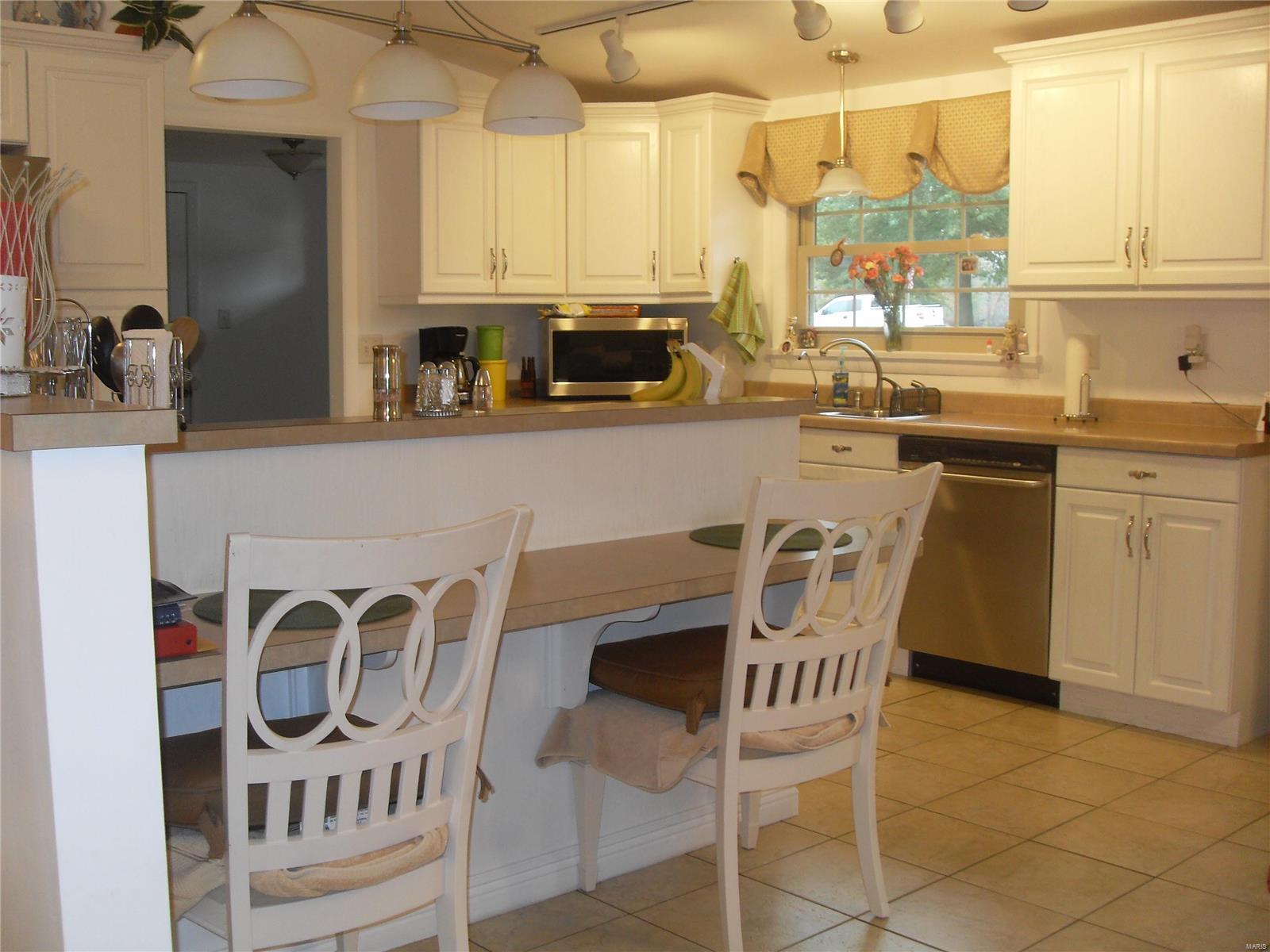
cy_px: 476
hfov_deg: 50.1
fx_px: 1357
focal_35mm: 37
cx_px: 635
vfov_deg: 38.7
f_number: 2.8
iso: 100
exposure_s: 1/20
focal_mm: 6.3
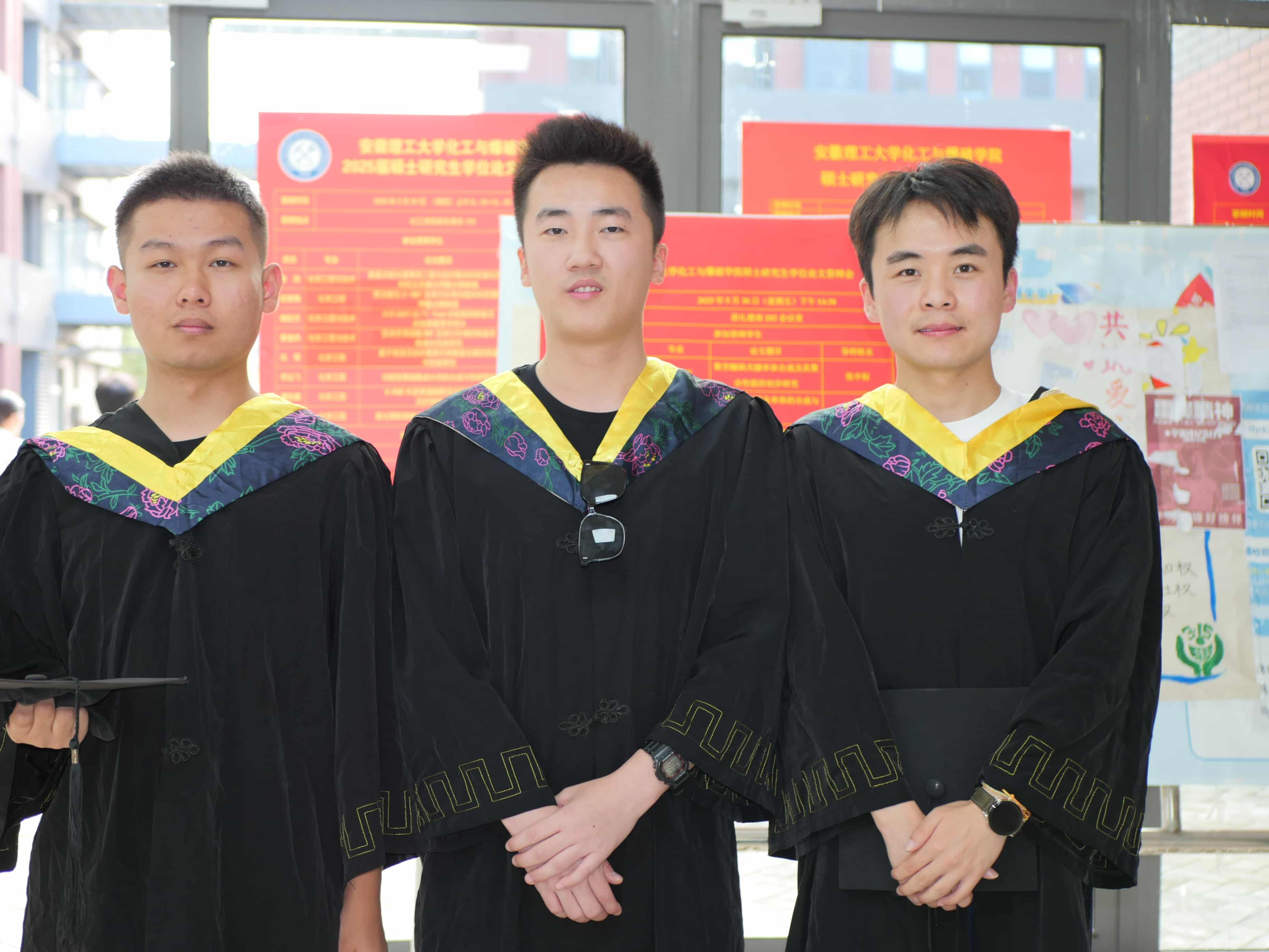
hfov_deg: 38.2
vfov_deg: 29.1
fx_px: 1833
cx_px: 634
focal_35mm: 50
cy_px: 476
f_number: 2.2
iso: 250
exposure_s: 1/50
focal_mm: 25
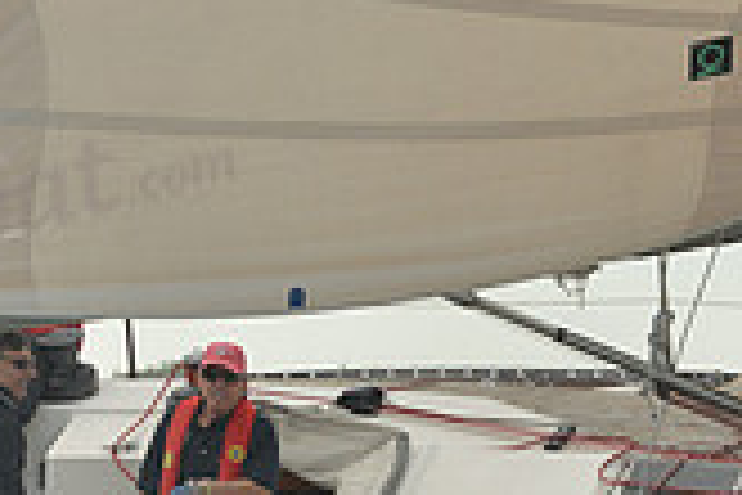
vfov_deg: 3.9
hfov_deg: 5.9
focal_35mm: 351
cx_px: 472
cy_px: 398
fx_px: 7234
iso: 400
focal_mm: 100
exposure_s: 1/800
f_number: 4.5
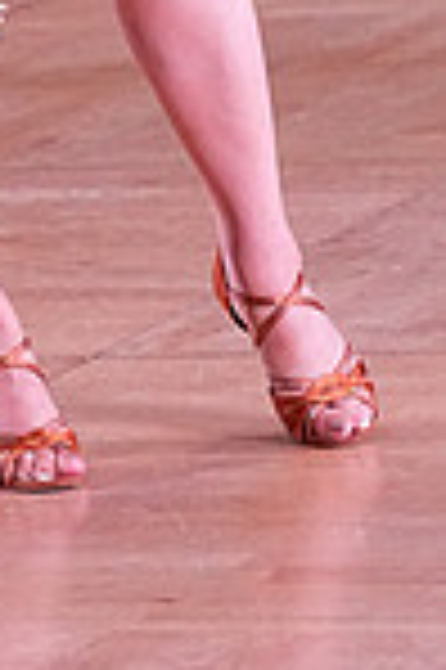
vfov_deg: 6.0
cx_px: -421
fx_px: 6314
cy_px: -535
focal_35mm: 339
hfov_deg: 4.0
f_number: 5
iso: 3200
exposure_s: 1/400
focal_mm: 58
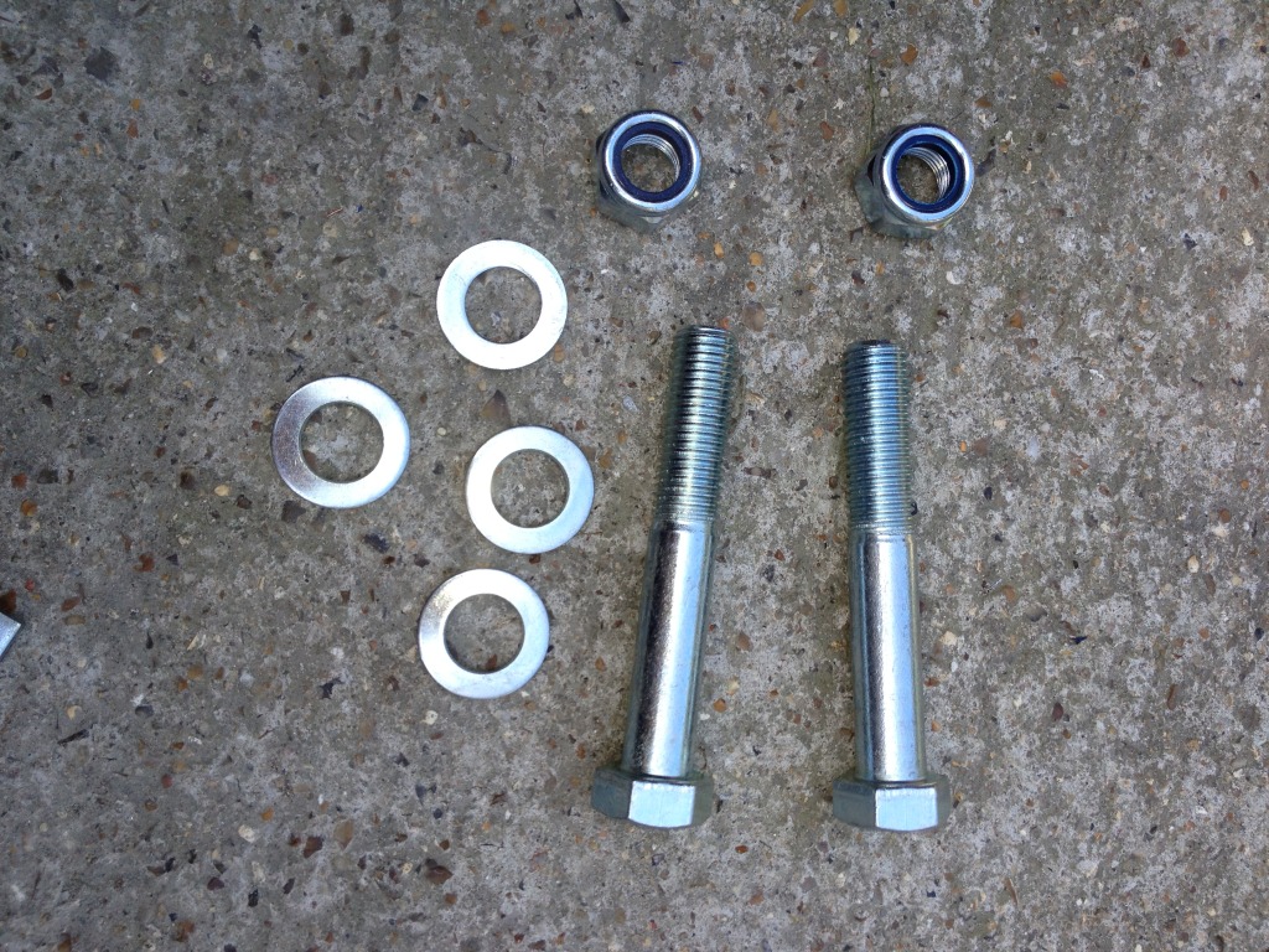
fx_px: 1283
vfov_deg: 40.7
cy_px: 476
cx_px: 634
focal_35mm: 35
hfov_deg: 52.6
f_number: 2.4
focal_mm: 4.3
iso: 64
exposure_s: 1/386
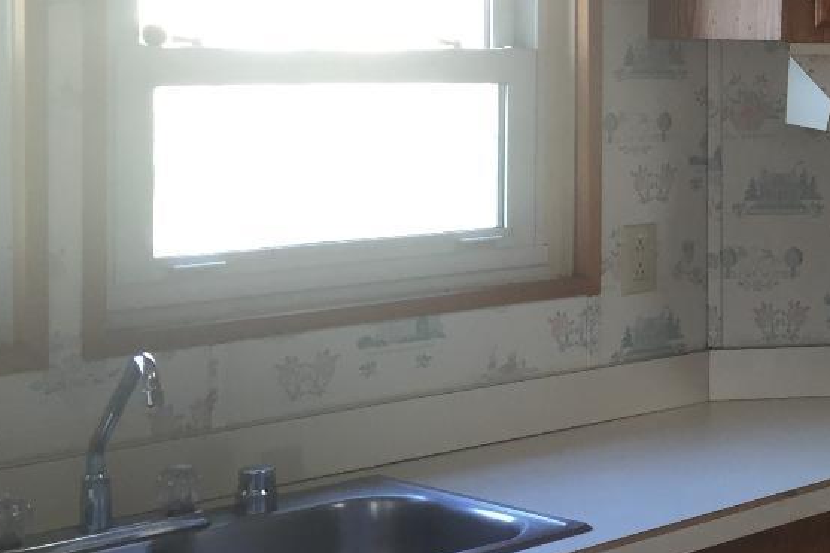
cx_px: 1051
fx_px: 1798
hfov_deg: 23.3
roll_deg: -1.2
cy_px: 100
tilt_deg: -3.2
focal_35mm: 78
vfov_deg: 17.3
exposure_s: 1/30
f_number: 2.2
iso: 64
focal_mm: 4.15
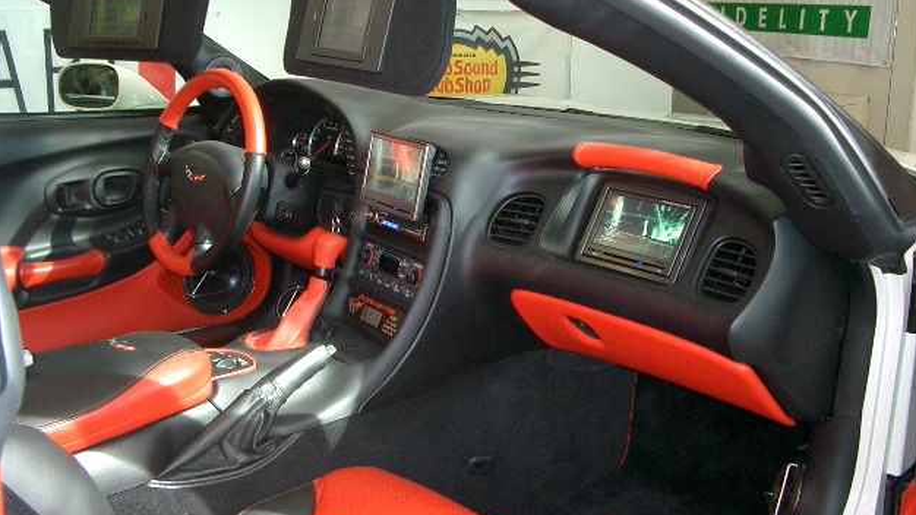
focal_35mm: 39
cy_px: 222
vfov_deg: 30.4
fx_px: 947
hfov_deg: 51.6
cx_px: 464
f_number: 2.6
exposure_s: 1/40
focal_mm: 5.8
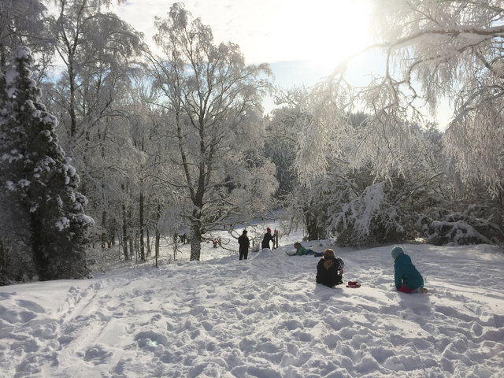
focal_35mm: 29
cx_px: 252
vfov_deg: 48.2
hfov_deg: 61.7
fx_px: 422
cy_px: 189
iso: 32
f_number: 2.2
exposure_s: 1/4950
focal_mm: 4.15
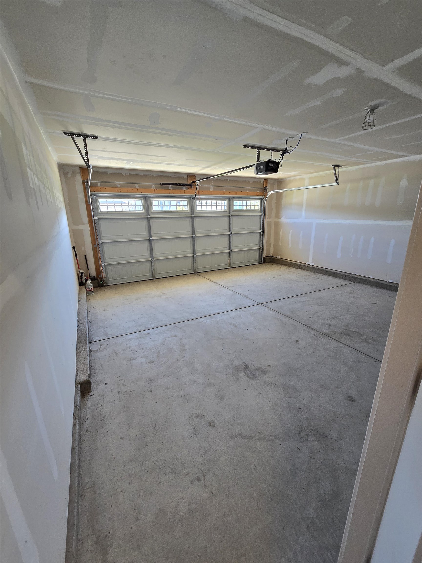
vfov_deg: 106.2
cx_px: 211
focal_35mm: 13
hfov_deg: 89.9
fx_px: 211
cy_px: 282
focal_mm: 2.2
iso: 125
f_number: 2.2
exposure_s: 1/60
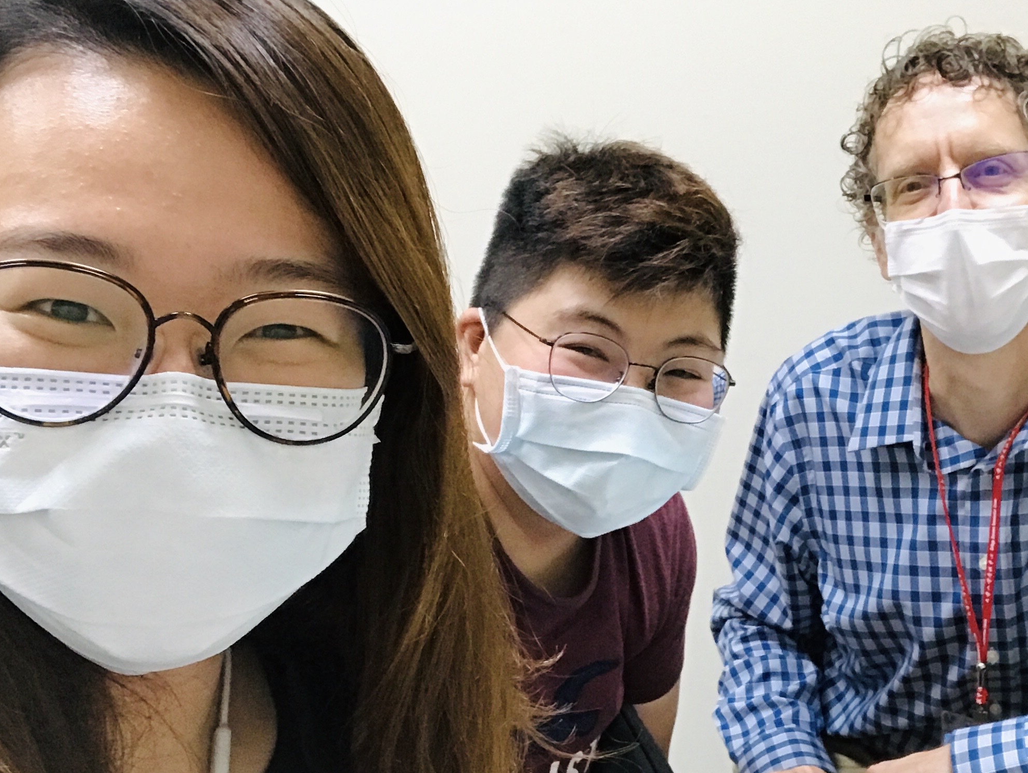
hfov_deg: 37.7
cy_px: 478
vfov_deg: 29.0
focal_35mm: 50
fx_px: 1486
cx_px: 702
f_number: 2.2
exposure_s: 1/30
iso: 125
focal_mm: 2.87
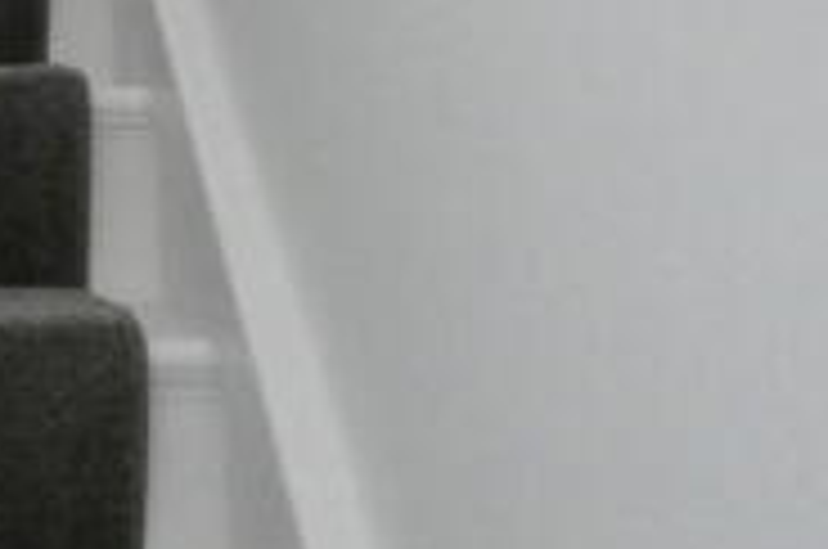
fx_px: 1515
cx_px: -232
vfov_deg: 20.2
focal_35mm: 66
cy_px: 79
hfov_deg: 26.3
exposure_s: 1/30
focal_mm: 3.6
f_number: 2.8
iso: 1600
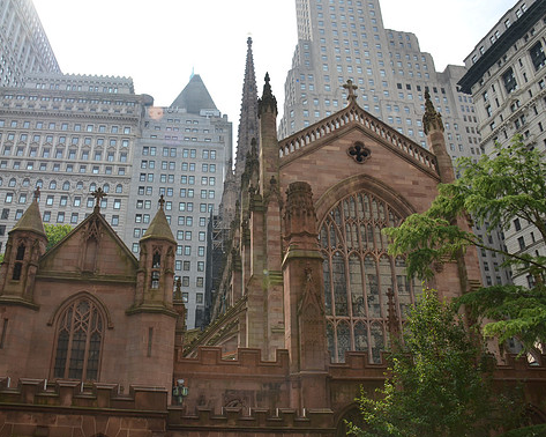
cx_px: 229
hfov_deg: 56.9
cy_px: 221
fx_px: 501
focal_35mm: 31
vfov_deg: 47.1
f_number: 8
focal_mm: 18
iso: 140
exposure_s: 1/250
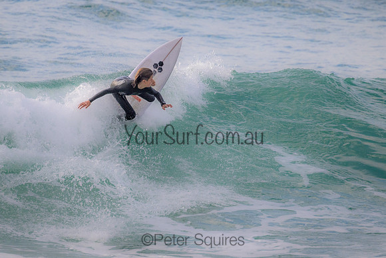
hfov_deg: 2.3
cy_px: 97
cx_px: 187
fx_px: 9630
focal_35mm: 898
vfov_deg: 1.5
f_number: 11
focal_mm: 720
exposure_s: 1/1600
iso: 1600
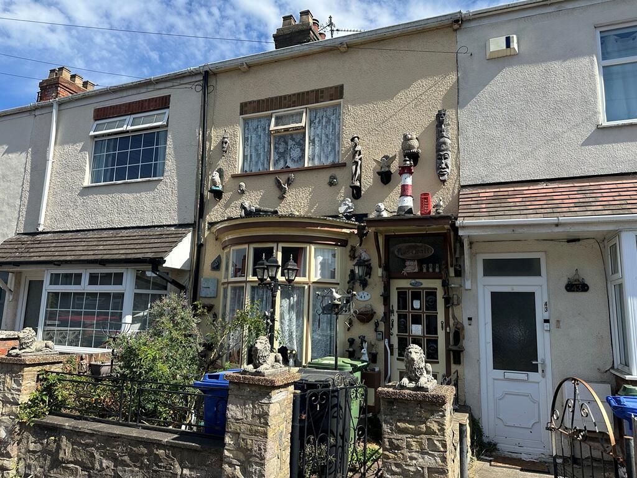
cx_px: 318
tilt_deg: +9.2
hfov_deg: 71.6
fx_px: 442
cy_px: 239
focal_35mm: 24
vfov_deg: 56.8
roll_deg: -1.7
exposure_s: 1/3155
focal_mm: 6.86
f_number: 1.78
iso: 80
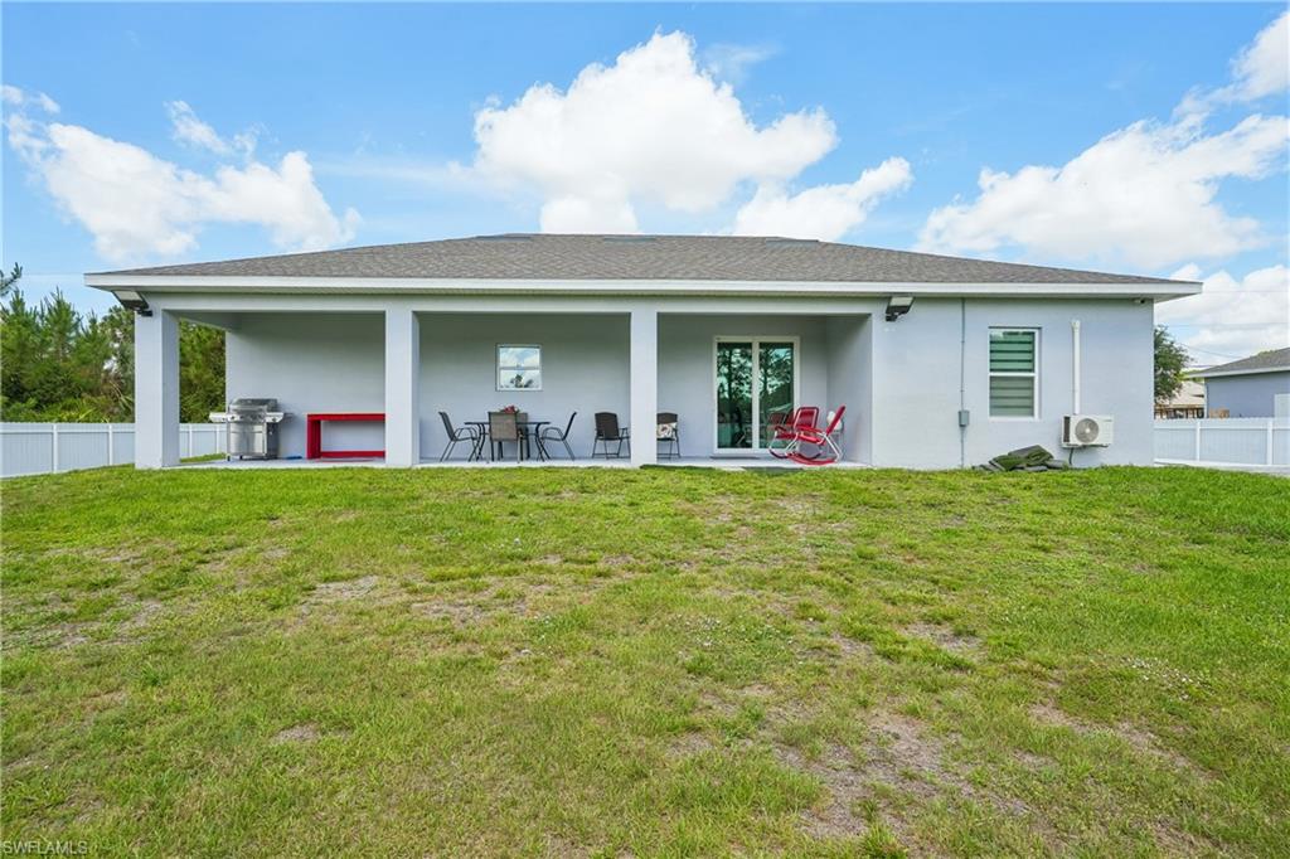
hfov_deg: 88.5
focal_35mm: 18
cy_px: 430
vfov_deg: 65.9
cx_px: 645
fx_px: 663
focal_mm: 18.5
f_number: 8
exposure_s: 1/800
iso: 400
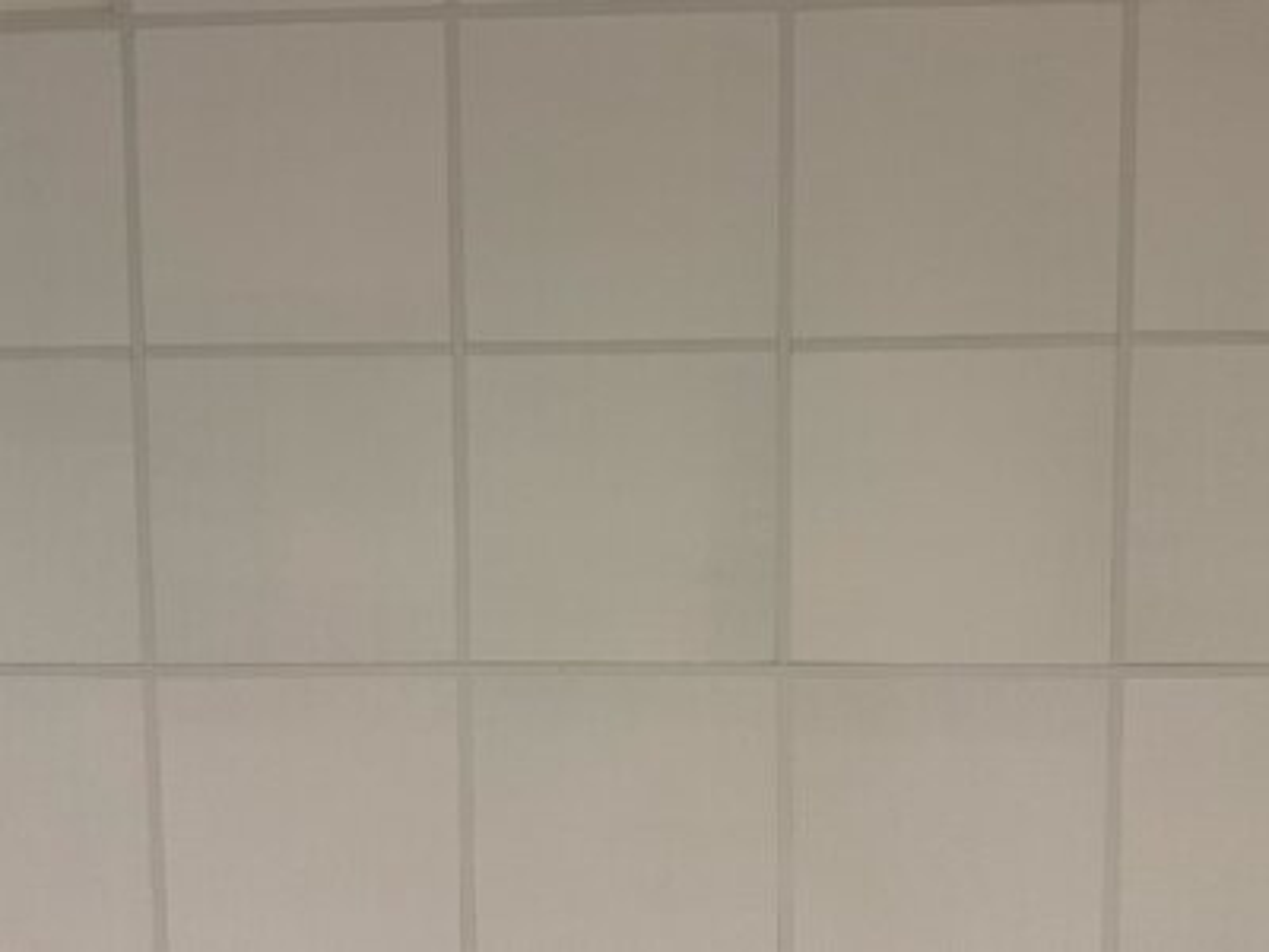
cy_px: 476
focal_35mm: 29
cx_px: 634
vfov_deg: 48.2
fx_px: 1063
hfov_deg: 61.7
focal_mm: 3
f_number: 1.8
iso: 125
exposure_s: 1/50
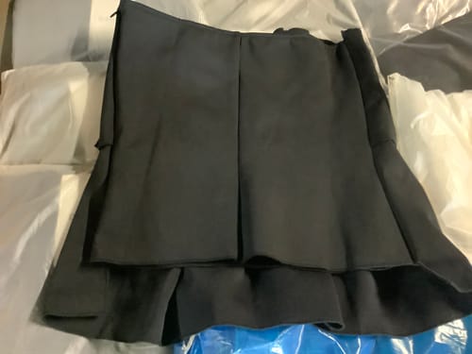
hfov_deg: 58.4
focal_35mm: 31
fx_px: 423
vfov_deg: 45.4
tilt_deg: -61.7
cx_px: 236
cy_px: 177
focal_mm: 3.3
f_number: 2.4
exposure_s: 1/17
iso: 800
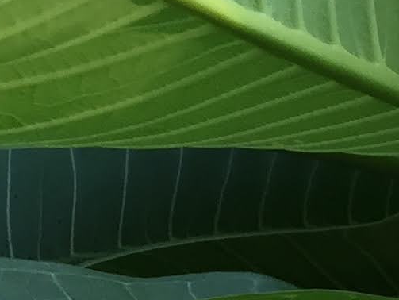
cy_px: 878
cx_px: 1262
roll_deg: -2.2
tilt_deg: +2.4
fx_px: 2169
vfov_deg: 7.1
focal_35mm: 188
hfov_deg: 8.5
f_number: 2.2
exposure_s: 1/100
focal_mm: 4.15
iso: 40
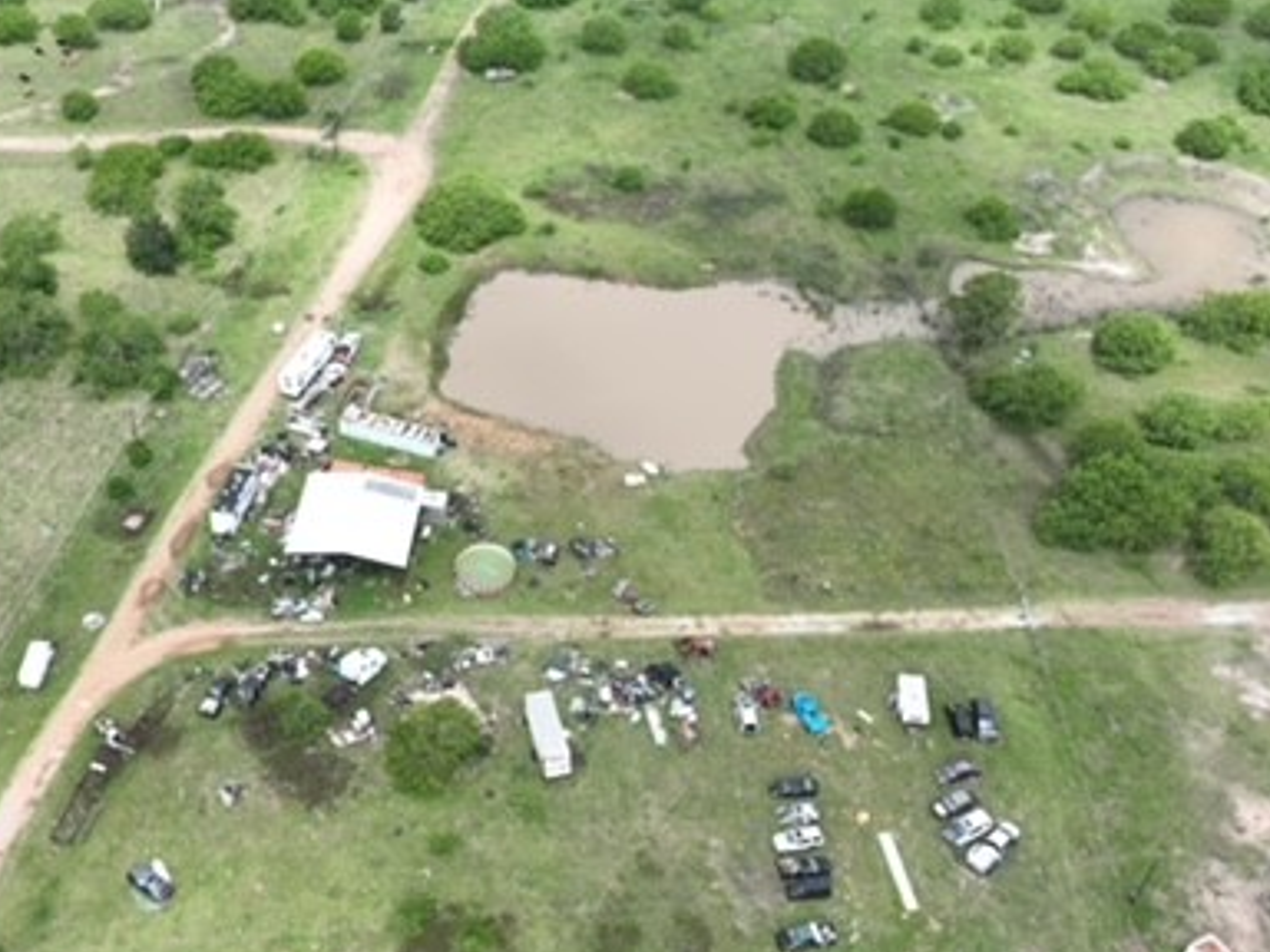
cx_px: 374
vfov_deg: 36.0
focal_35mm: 40
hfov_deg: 45.7
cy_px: 469
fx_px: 1468
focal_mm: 12.29
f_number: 2.8
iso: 100
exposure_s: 1/1000
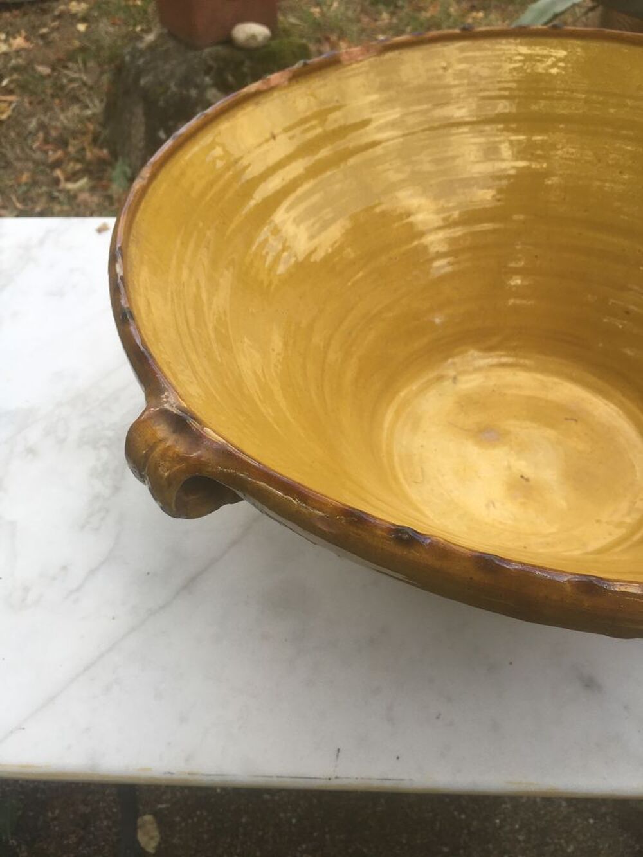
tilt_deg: -45.8
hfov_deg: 48.2
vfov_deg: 61.7
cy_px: 428
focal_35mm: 29
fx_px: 718
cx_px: 322
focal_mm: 4.15
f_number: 2.2
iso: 25
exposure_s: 1/310
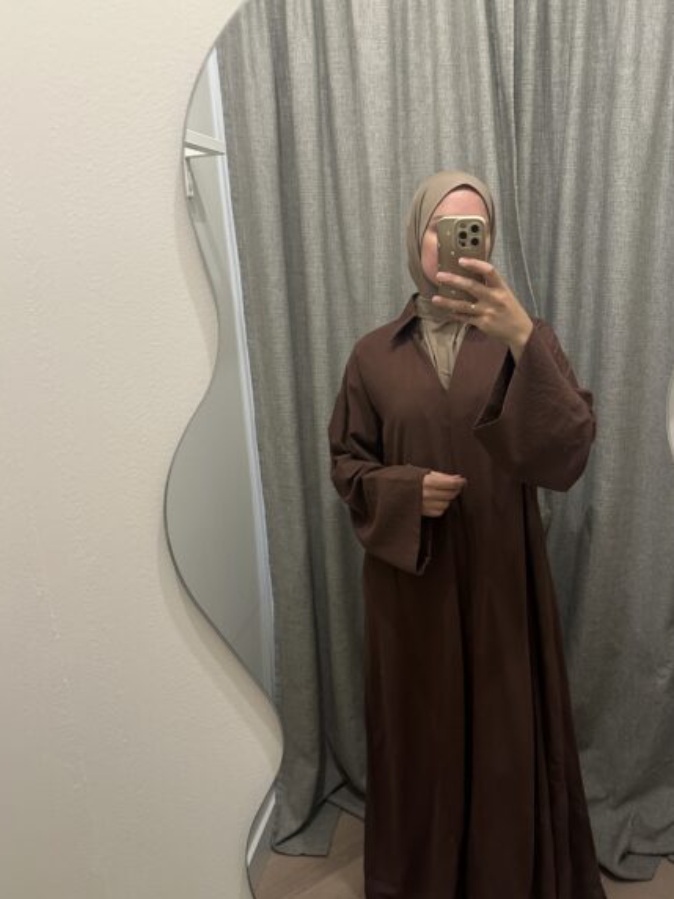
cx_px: 379
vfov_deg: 63.4
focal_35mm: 28
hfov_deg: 49.6
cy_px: 474
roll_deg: +1.9
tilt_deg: -16.4
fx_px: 727
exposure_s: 1/60
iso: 500
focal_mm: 6.86
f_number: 1.78
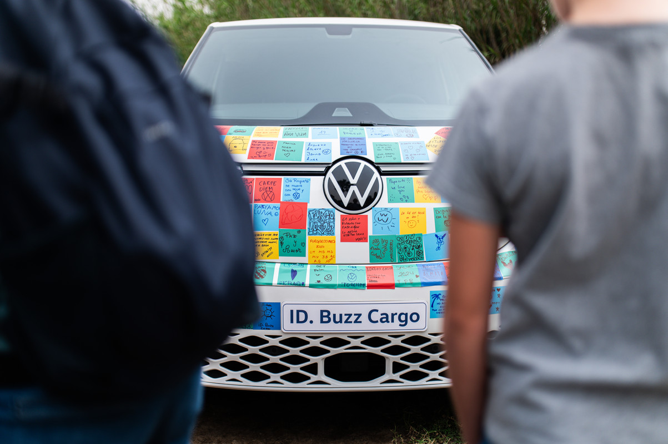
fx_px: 649
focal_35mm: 35
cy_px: 222
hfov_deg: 54.5
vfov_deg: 37.8
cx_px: 334
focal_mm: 35
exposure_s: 1/5000
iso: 125
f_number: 1.4
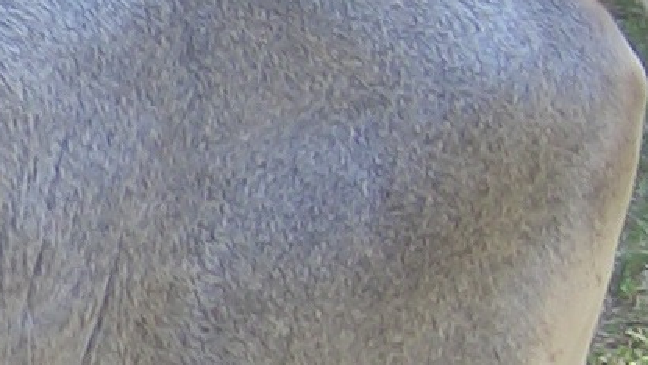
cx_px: -470
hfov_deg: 8.0
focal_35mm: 262
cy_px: 275
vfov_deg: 4.6
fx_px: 4504
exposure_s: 1/250
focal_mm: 8
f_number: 2.8
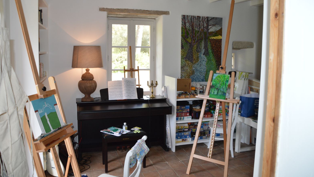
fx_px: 241
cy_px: 72
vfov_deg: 40.0
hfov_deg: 66.1
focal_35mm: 29
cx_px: 157
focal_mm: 18
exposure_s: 1/125
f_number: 4
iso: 320
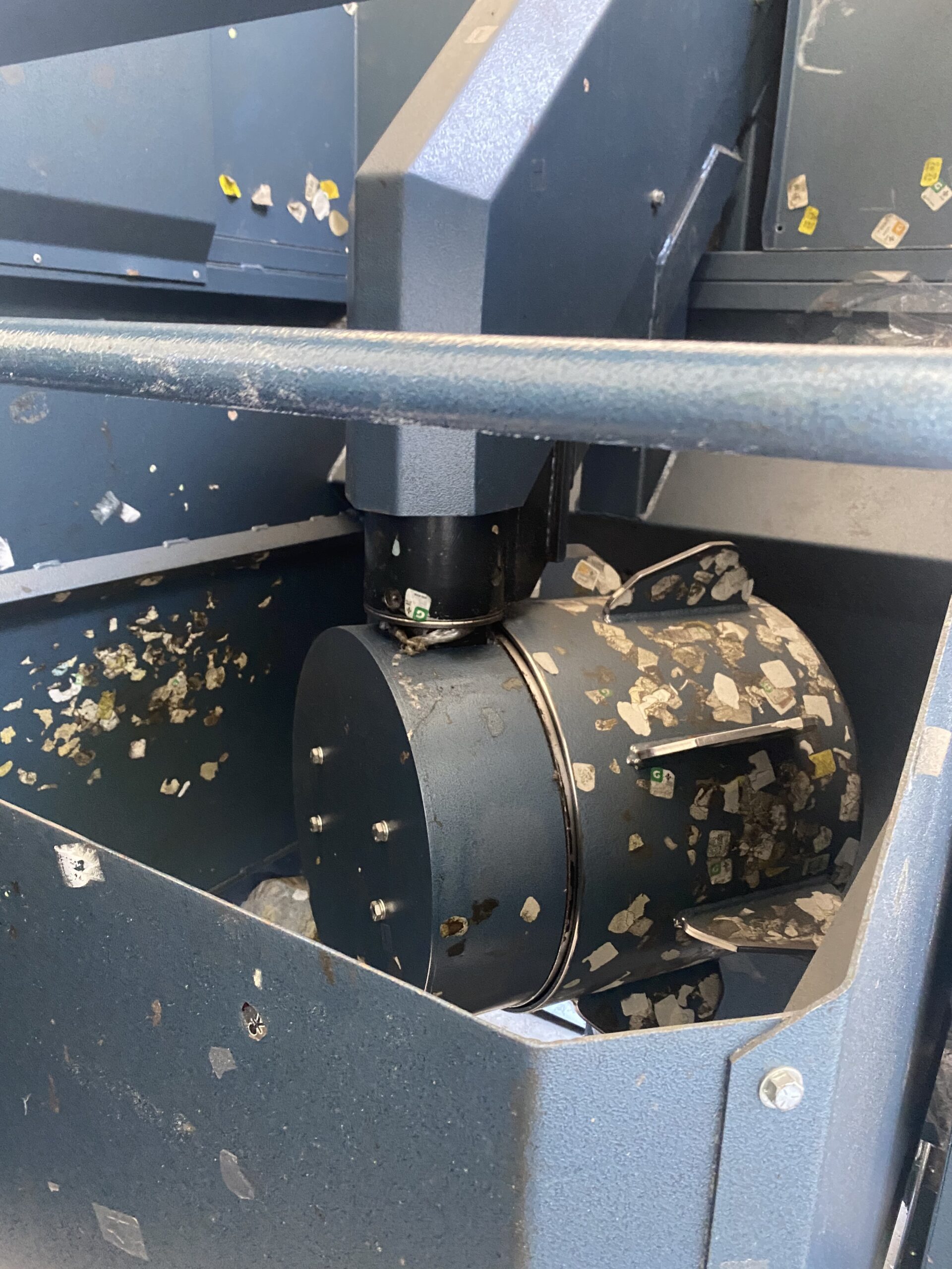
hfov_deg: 53.1
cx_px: 476
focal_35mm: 26
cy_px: 634
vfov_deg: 67.3
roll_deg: -1.6
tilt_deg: -15.0
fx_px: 953
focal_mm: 4.25
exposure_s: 1/30
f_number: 1.8
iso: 640
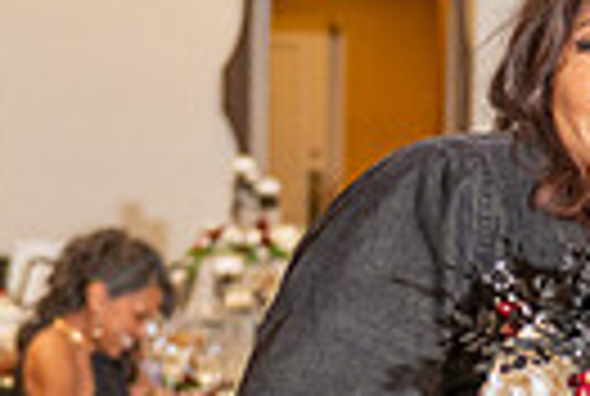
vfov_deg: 8.1
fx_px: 2760
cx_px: 662
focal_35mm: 168
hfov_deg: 12.0
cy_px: 592
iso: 800
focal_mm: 38
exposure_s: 1/125
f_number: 2.8
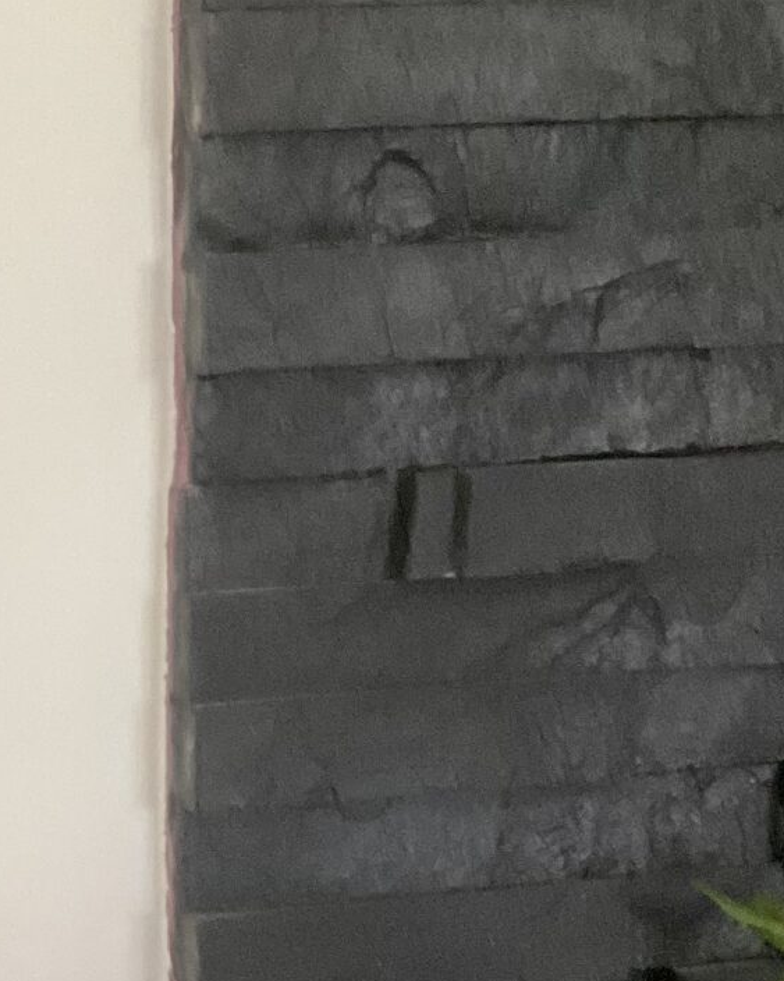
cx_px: -372
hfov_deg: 14.1
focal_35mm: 103
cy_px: 1292
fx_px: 2988
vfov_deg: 17.4
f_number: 1.8
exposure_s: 1/60
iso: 200
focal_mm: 3
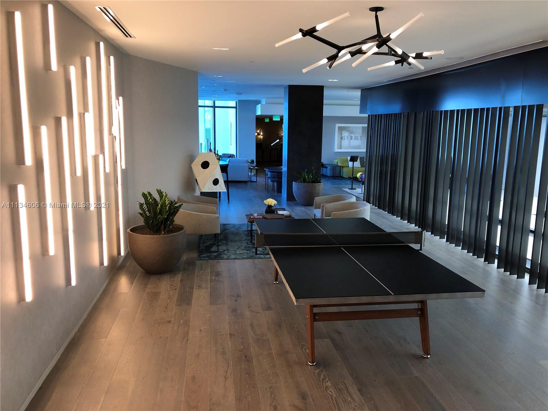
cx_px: 274
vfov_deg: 49.7
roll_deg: -0.2
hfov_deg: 63.4
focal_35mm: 28
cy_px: 206
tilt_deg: -8.8
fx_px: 443
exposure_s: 1/30
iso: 32
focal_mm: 4
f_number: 1.8
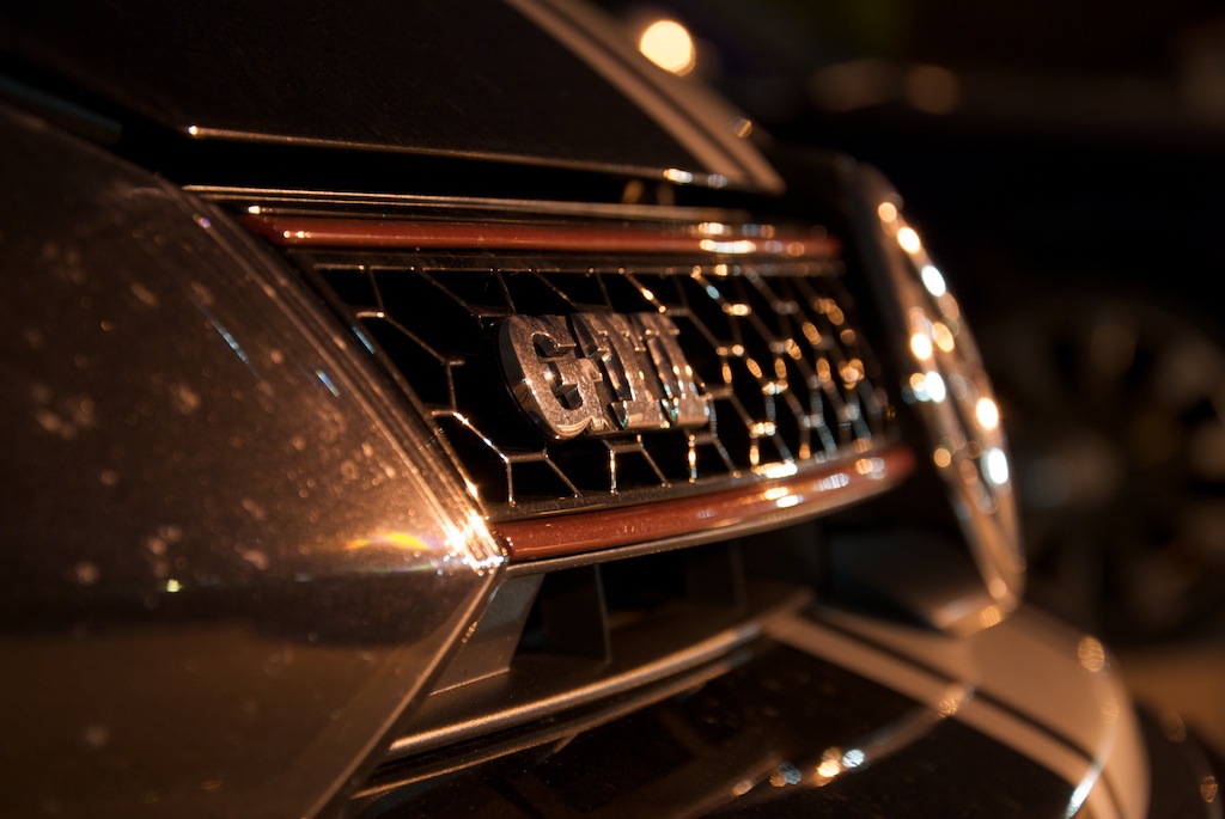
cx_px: 612
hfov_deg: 18.2
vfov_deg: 12.2
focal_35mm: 112
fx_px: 3832
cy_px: 410
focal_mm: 75
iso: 200
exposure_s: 25
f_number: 6.3
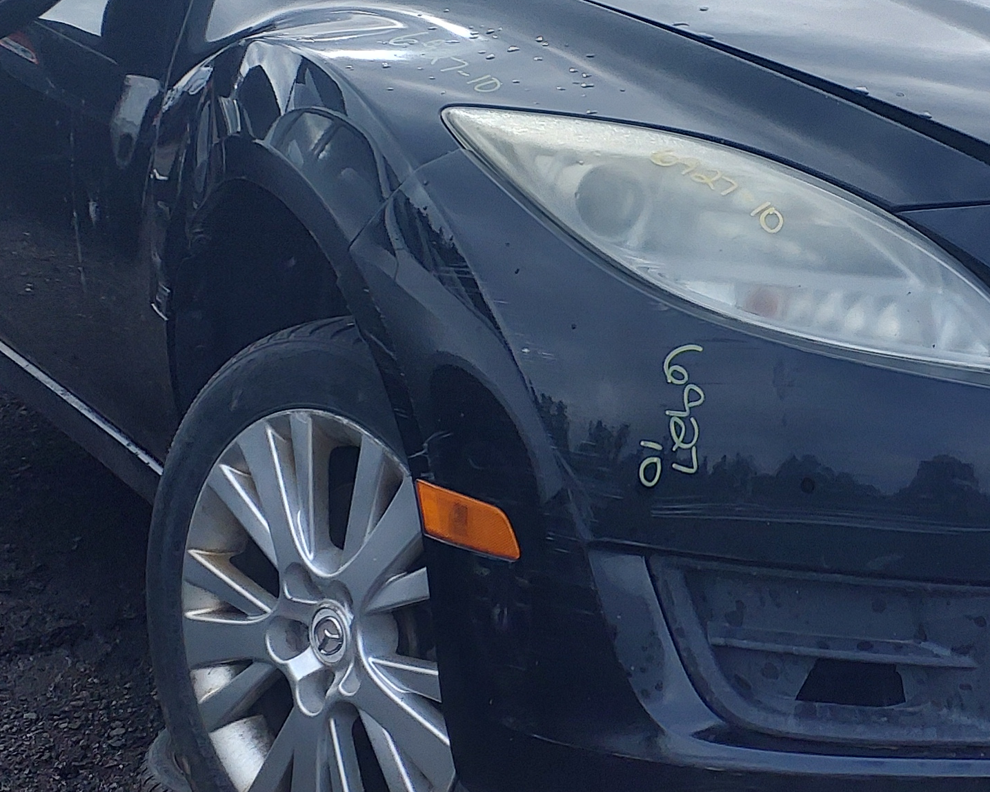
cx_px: 856
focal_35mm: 73
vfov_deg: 20.9
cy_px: 308
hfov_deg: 25.4
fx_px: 2139
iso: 40
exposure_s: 1/262
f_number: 1.9
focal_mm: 3.58
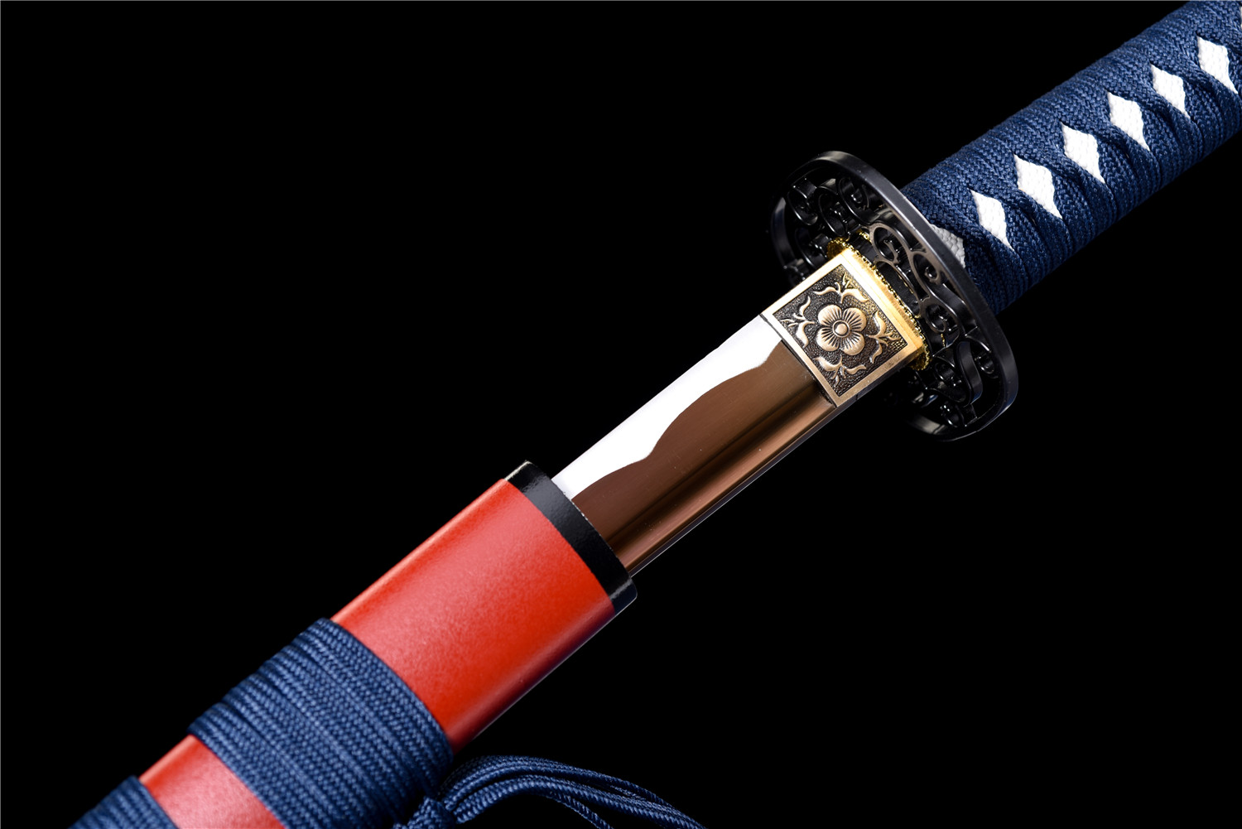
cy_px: 414
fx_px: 2070
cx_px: 621
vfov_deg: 22.6
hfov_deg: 33.4
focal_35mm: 60
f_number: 6.3
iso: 100
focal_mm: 60
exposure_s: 1/160
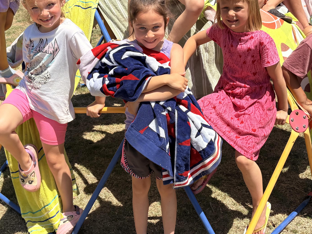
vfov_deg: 26.9
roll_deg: +4.7
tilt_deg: -20.6
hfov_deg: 35.5
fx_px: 487
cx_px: 166
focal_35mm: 54
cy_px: 80
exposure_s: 1/2865
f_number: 1.6
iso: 50
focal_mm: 5.96
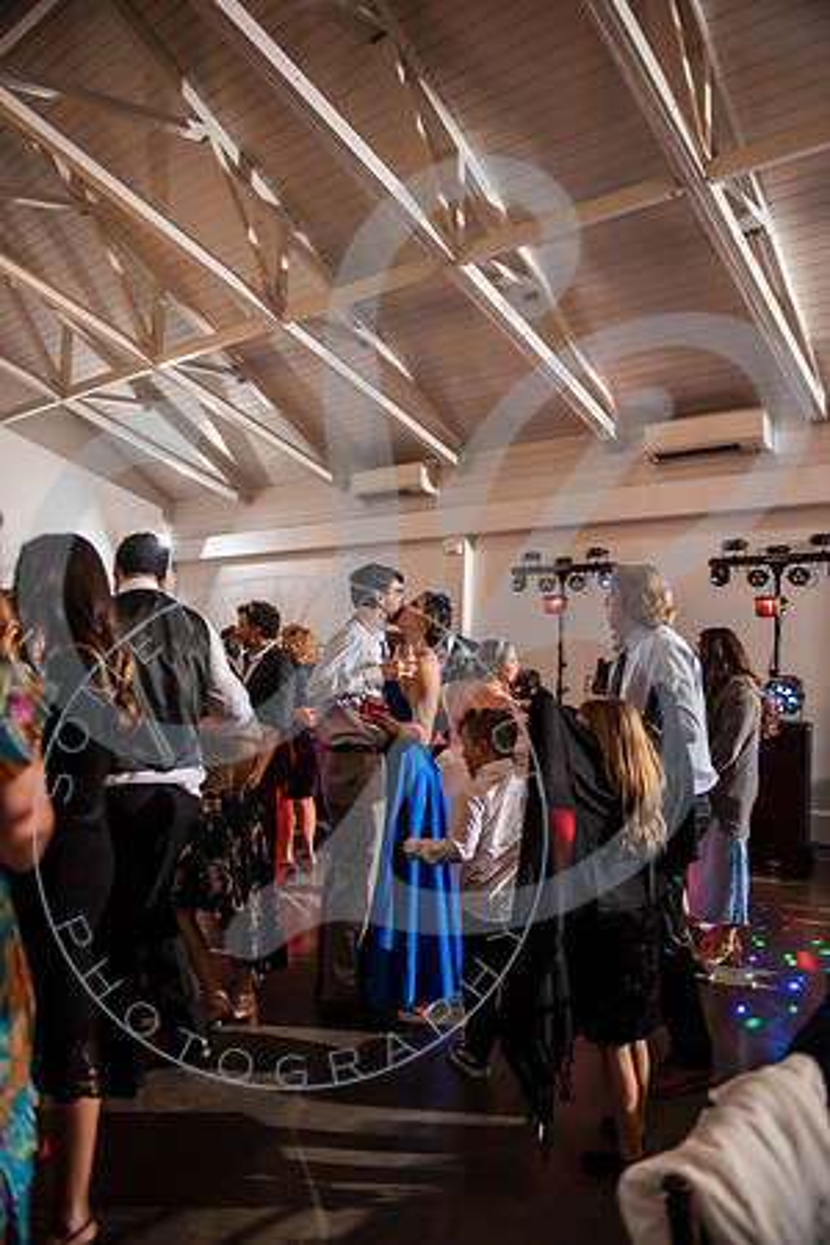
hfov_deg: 53.1
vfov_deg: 73.7
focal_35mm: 24
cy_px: 622
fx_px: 830
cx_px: 415
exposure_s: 1/125
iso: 1000
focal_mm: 24
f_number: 2.8
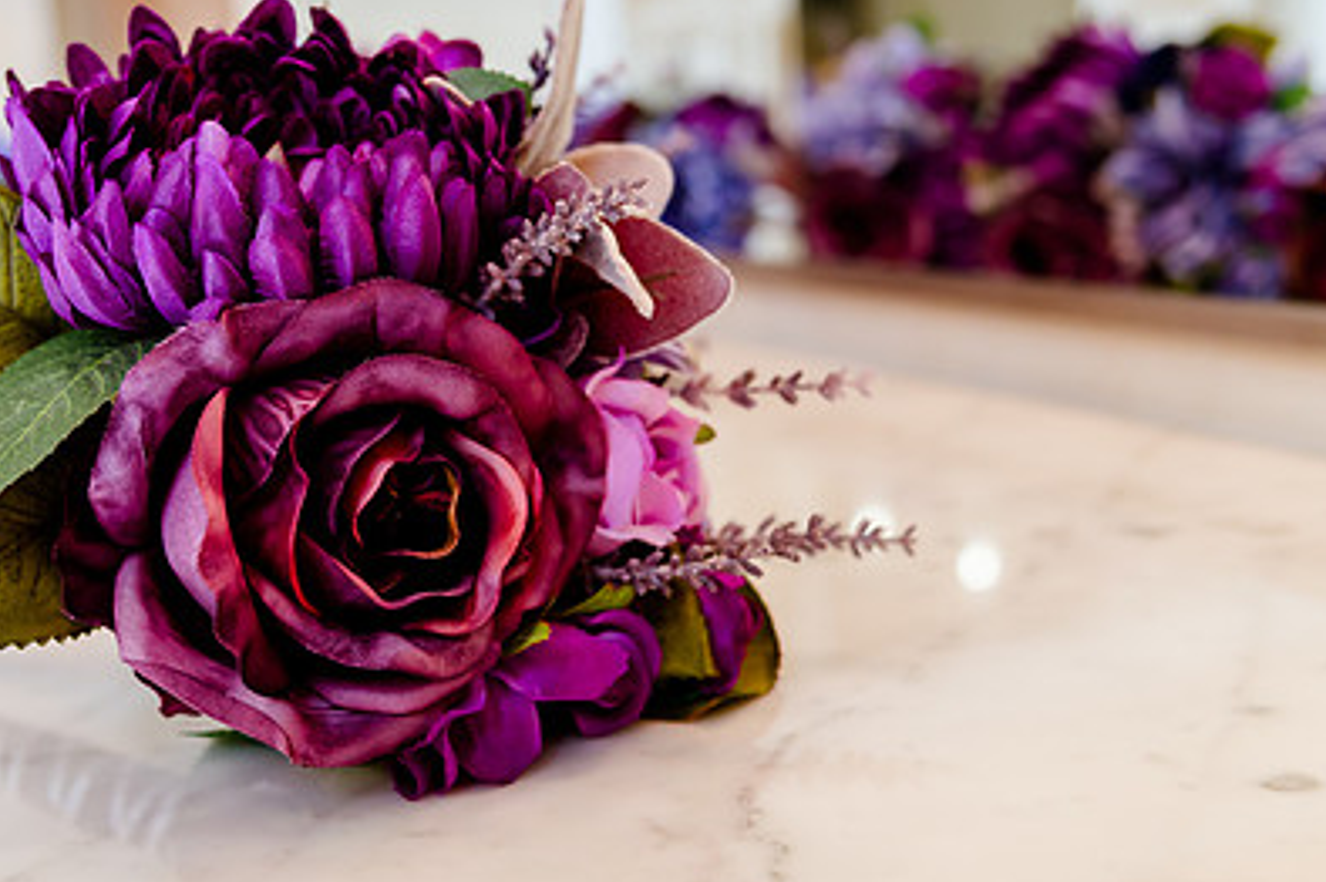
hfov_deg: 39.6
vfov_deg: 26.9
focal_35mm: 50
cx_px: 592
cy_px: 391
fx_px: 1840
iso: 800
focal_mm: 34
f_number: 4
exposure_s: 1/200
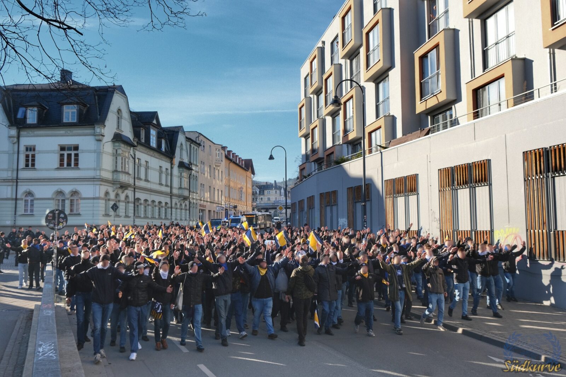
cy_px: 188
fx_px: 503
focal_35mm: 32
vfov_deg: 41.1
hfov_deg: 58.7
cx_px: 283
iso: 400
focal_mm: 21.4
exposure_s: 1/500
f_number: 5.6
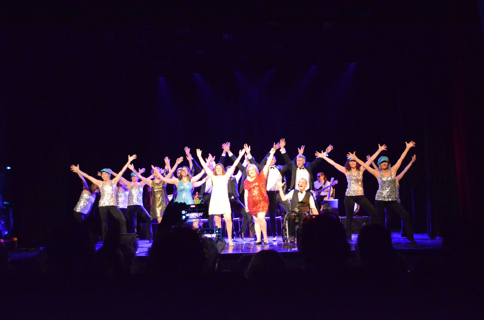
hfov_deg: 49.6
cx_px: 242
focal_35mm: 39
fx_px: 523
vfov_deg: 34.1
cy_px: 160
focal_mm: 26
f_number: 5
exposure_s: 1/80
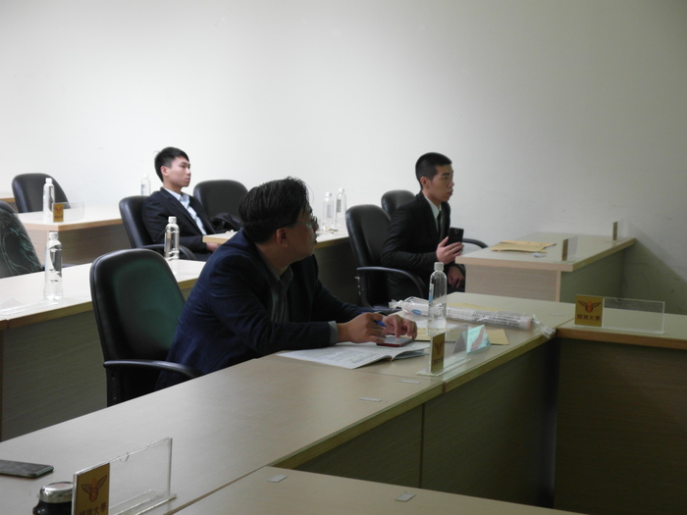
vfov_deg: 20.4
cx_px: 344
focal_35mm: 72
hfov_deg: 27.0
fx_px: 1429
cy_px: 258
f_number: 2.4
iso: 200
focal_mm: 15.6
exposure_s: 1/30
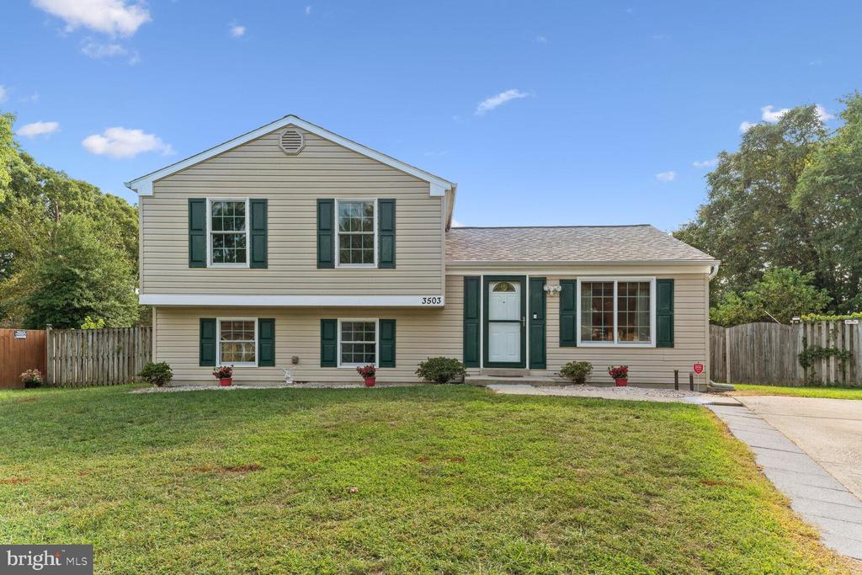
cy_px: 288
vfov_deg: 81.2
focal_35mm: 14
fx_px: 335
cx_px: 431
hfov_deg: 104.2
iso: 400
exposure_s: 1/200
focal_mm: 14
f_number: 8
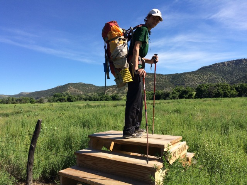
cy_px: 92
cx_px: 124
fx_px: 207
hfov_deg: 61.7
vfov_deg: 48.2
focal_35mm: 29
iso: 32
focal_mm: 4.15
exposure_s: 1/1466
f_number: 2.2
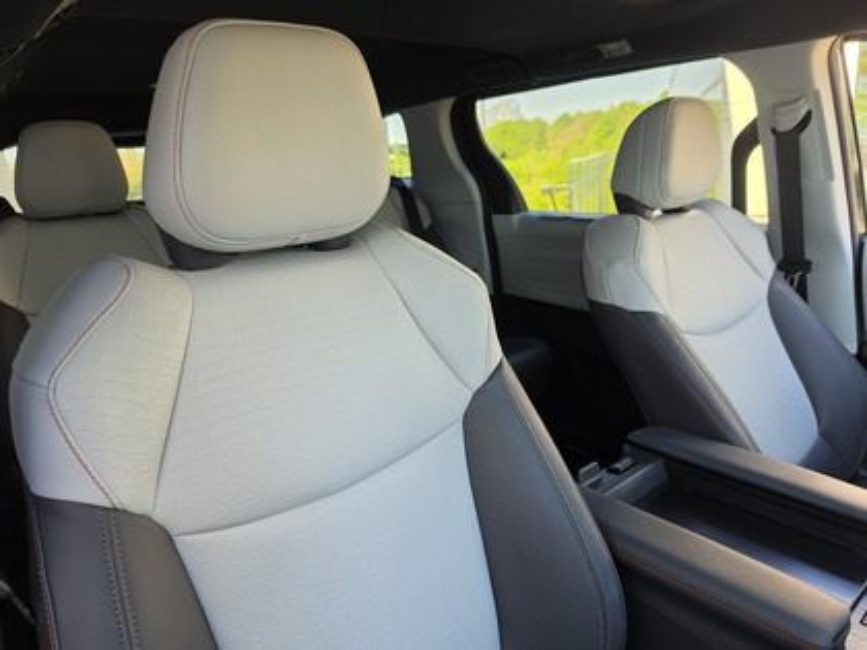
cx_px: 434
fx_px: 576
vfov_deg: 58.9
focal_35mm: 23
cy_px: 325
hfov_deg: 73.9
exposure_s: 1/180
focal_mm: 6.5
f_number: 1.4
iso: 25
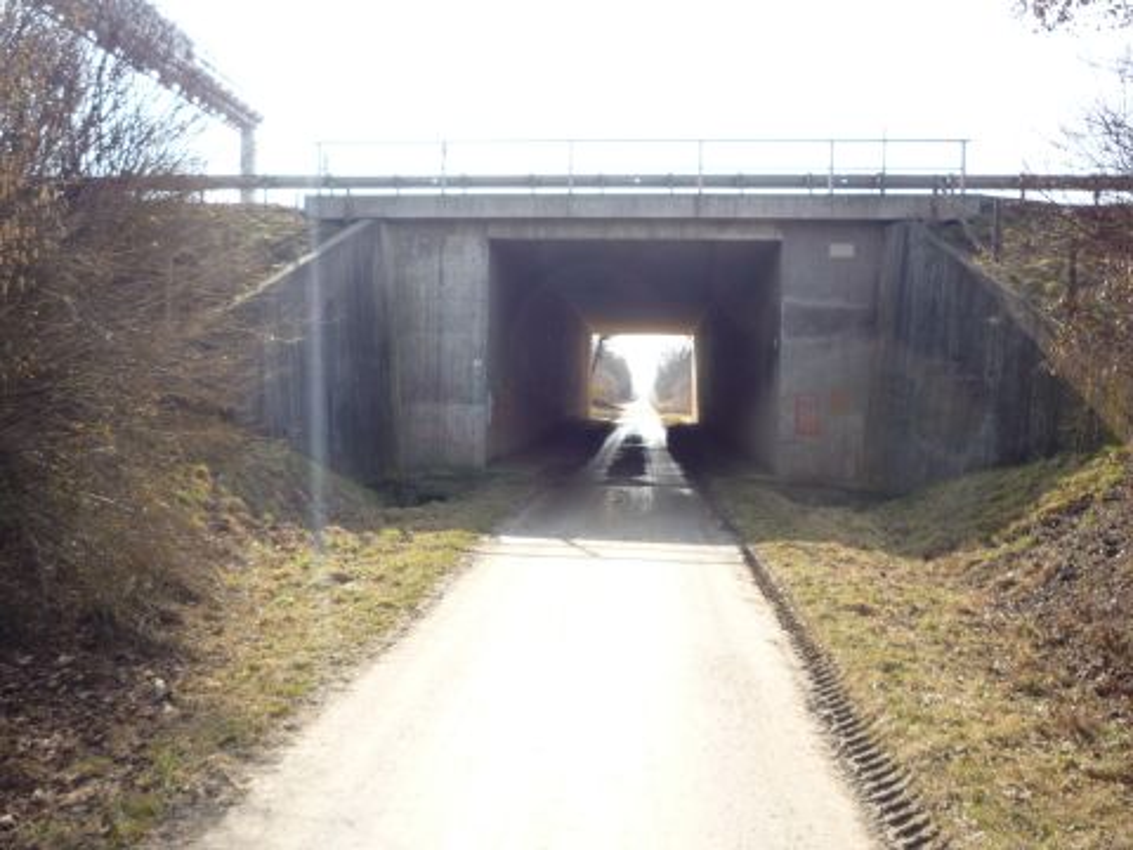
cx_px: 566
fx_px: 1047
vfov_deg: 44.2
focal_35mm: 32
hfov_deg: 56.8
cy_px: 425
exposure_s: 1/200
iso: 100
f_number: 4
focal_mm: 5.2
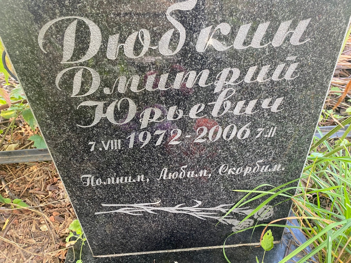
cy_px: 132
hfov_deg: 67.3
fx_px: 264
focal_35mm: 26
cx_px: 176
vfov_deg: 53.1
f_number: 1.8
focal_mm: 4.25
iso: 160
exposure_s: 1/60
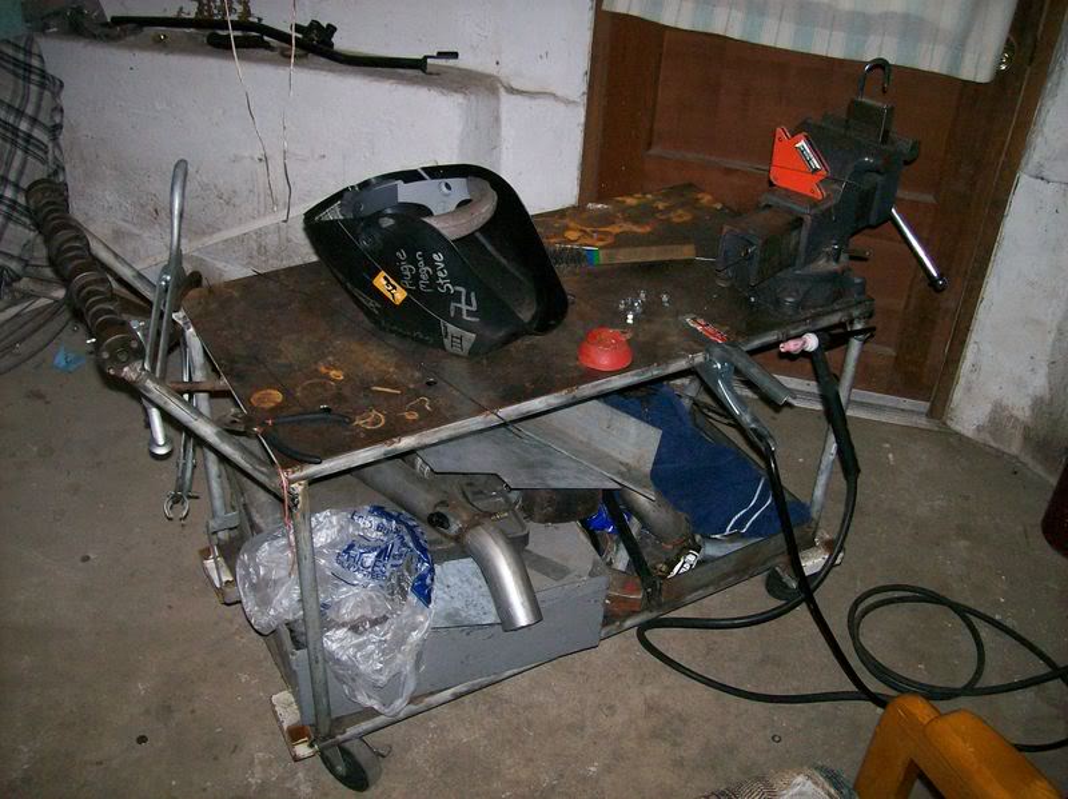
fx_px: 1110
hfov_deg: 51.4
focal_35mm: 36
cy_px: 400
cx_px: 534
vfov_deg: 39.6
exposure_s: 1/64
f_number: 2.7
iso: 140
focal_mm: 6
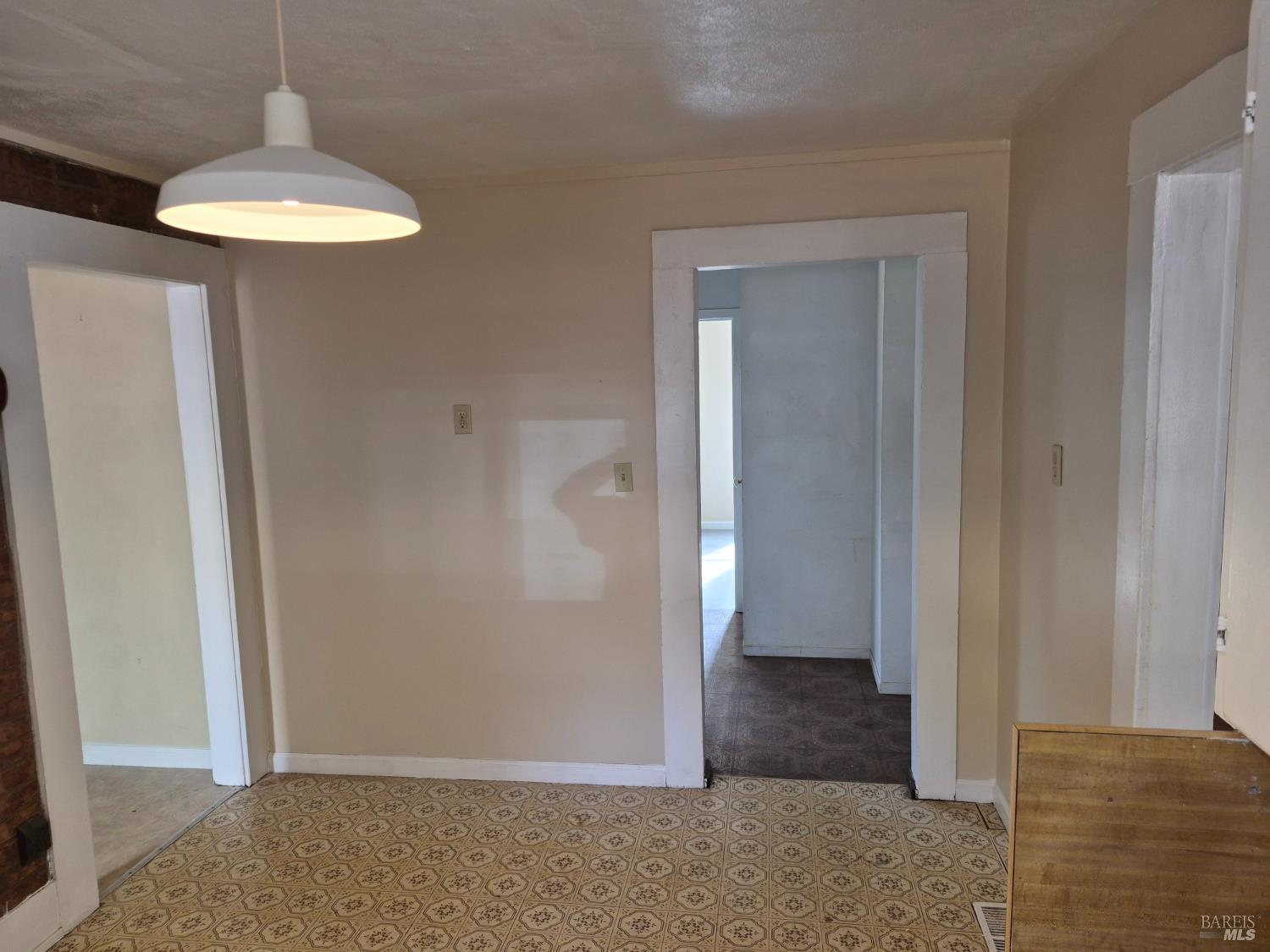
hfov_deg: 73.9
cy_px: 476
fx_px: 844
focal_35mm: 23
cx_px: 635
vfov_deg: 58.9
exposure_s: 1/120
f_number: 1.8
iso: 200
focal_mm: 5.4
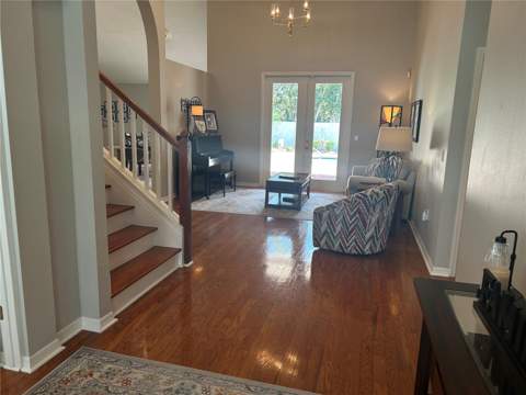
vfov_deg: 53.1
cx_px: 263
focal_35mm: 26
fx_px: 395
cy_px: 198
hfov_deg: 67.3
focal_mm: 5.7
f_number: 1.5
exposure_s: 1/120
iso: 40
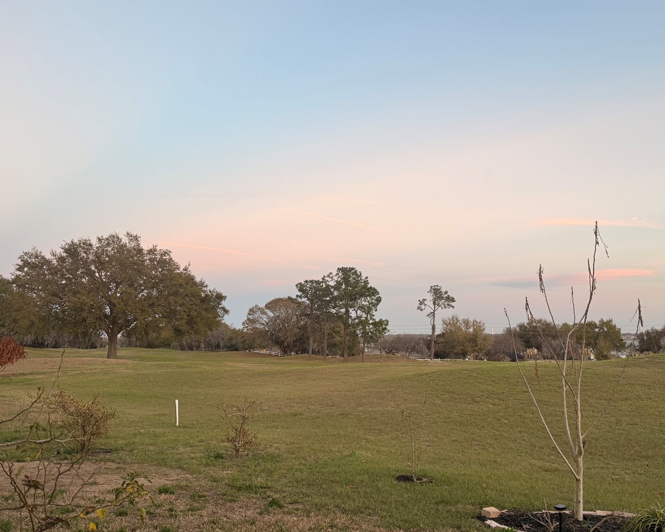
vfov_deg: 47.1
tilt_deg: +6.7
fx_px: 610
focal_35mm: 31
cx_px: 402
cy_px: 276
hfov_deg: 56.7
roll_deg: +0.7
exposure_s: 1/121
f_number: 1.78
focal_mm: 6.76
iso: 125
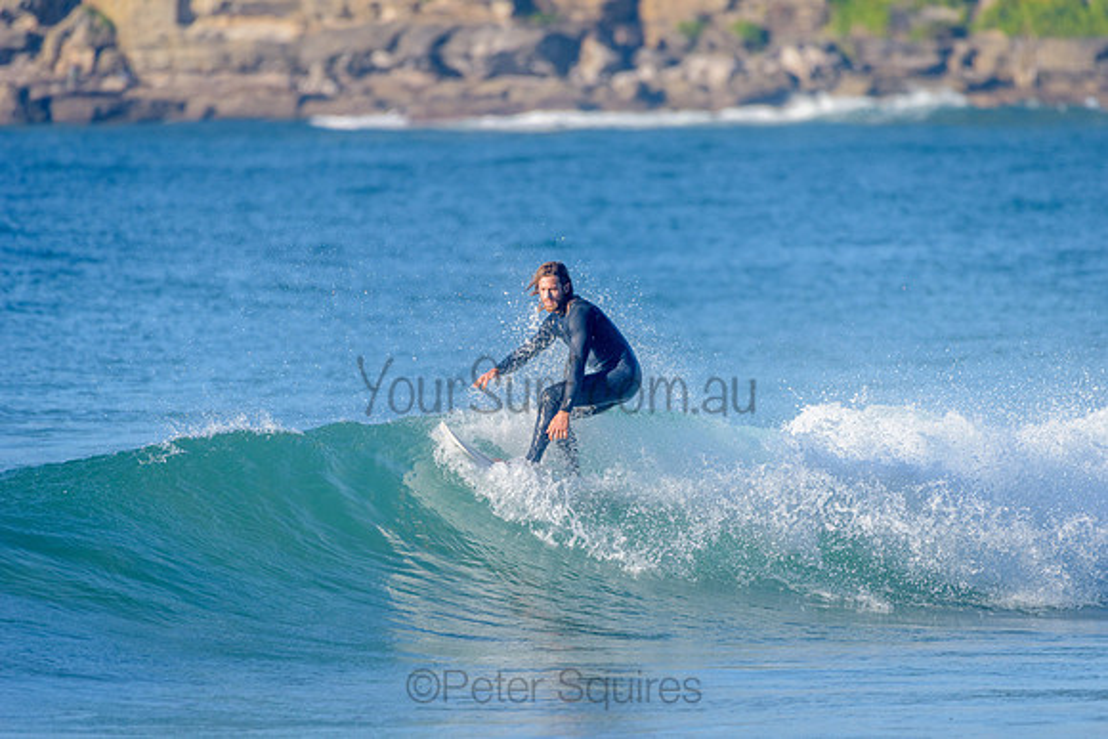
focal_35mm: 500
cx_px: 554
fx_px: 15401
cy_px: 370
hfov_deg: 4.1
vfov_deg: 2.7
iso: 320
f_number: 5.6
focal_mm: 500
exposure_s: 1/2000
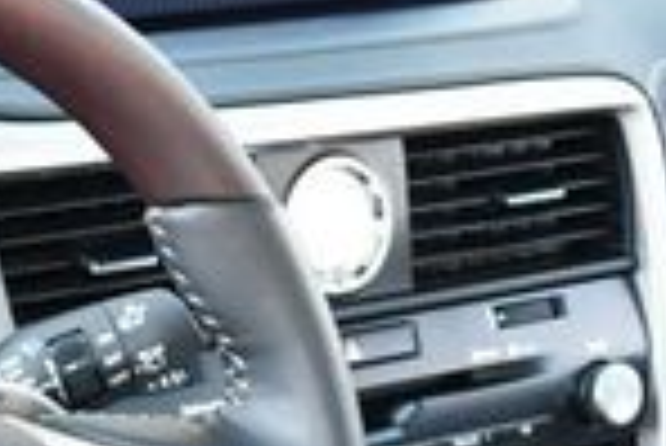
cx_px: -104
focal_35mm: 173
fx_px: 3204
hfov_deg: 11.7
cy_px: 545
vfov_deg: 7.9
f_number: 3.8
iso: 1250
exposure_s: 1/125
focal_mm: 20
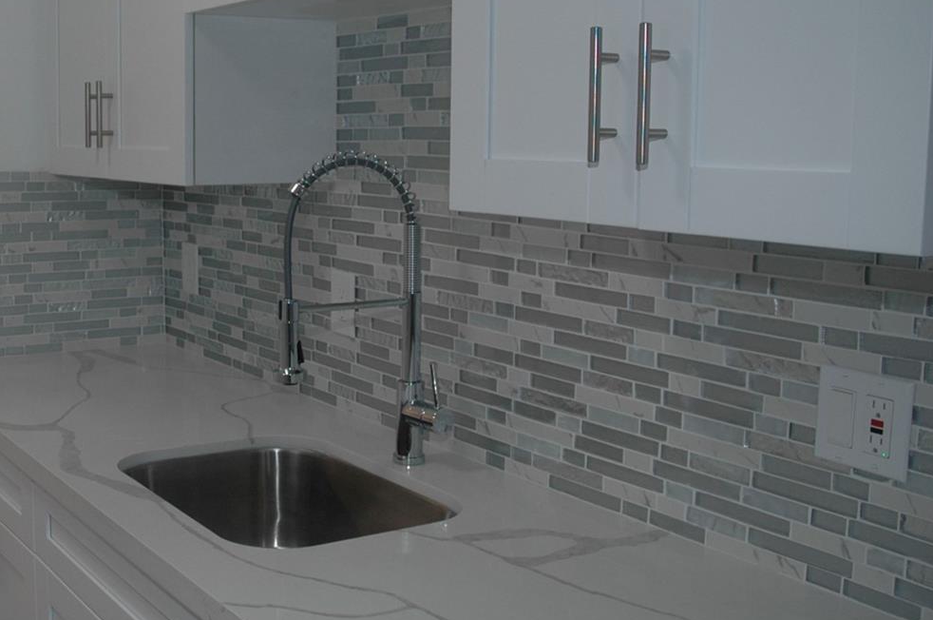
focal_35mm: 44
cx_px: 181
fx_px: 1139
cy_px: 300
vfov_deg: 30.4
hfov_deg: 42.5
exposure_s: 1/125
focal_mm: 18
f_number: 5.6
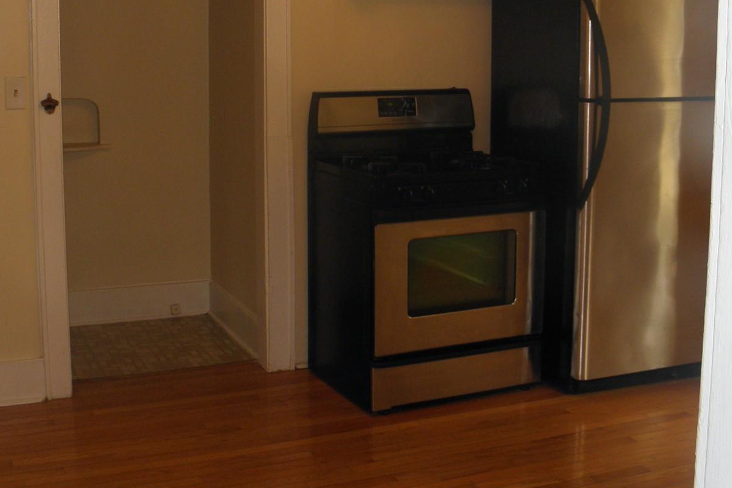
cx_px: 366
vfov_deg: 26.8
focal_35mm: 50
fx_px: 1016
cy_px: 155
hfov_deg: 39.6
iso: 100
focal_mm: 5
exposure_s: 1/30
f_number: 3.5
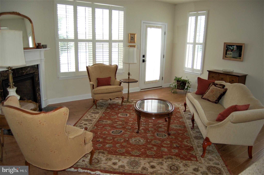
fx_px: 198
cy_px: 88
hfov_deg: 67.4
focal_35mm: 27
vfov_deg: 47.8
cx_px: 132
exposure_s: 1/100
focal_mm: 18
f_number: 3.5
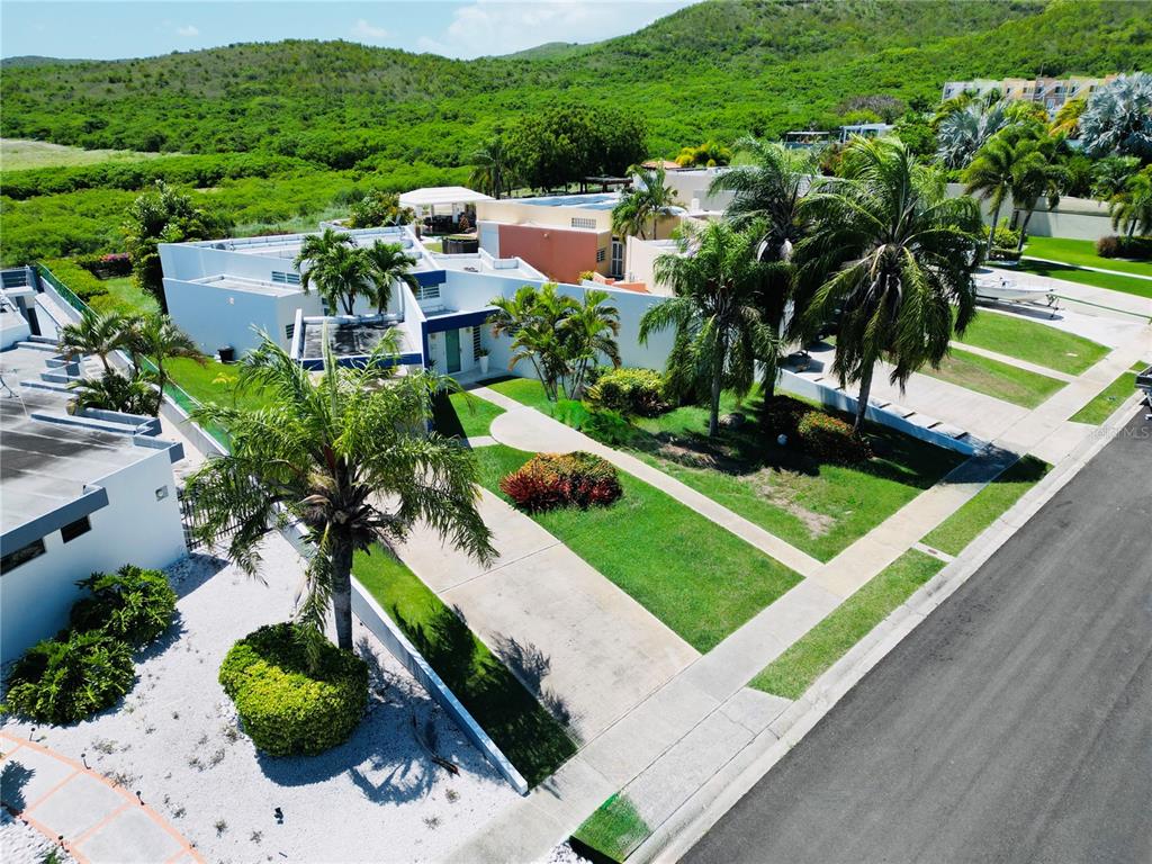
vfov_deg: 56.8
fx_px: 799
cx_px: 576
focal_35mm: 24
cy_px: 432
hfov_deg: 71.6
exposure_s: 1/3200
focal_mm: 6.72
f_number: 1.7
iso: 140
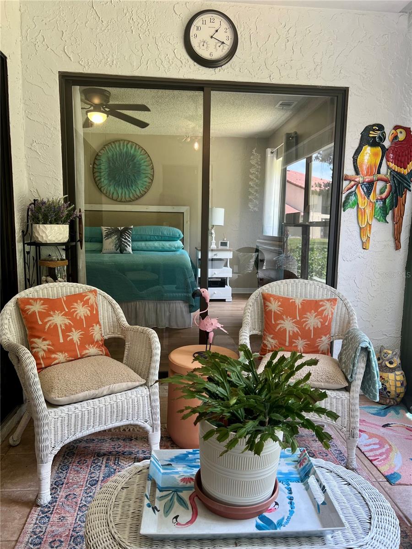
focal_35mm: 26
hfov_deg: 53.1
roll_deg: -0.5
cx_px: 206
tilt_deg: -5.9
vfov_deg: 67.3
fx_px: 413
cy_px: 274
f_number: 1.5
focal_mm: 5.7
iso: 80
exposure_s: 1/120
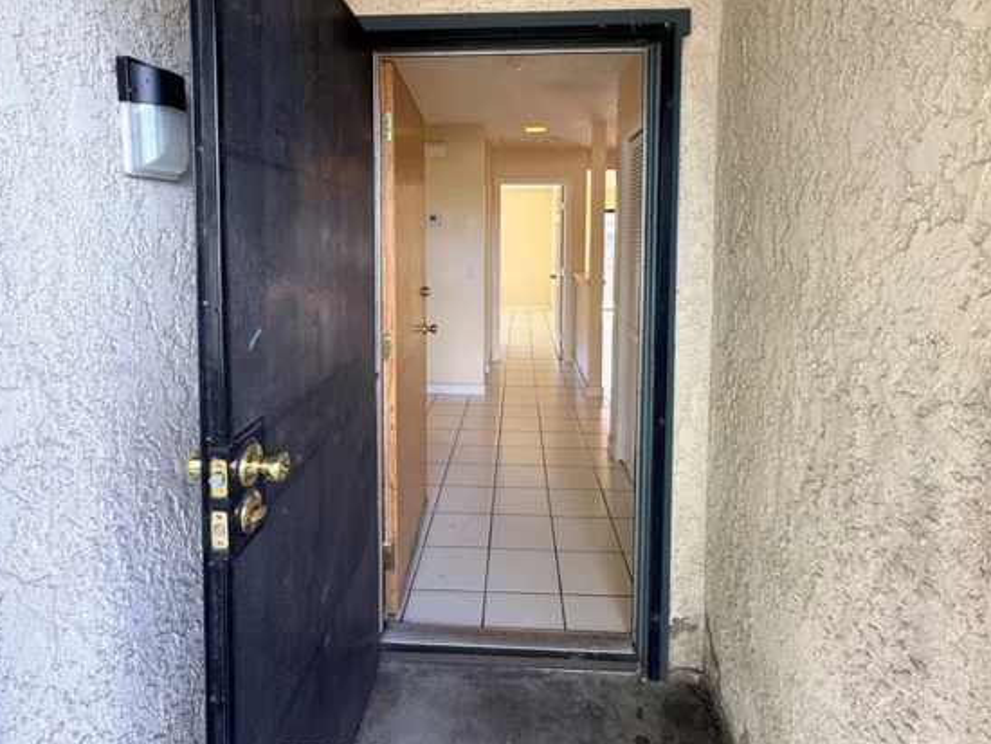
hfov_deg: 84.6
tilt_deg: +0.5
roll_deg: +0.2
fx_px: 544
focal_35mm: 19
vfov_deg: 67.5
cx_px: 487
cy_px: 272
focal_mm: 2.22
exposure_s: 1/99
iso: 100
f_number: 2.2
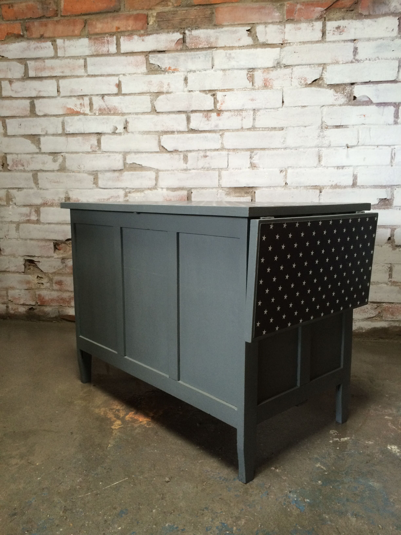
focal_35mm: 29
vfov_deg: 61.7
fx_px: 448
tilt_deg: -11.1
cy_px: 268
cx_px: 200
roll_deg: -0.5
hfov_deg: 48.2
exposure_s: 1/30
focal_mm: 4.15
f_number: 2.2
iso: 125
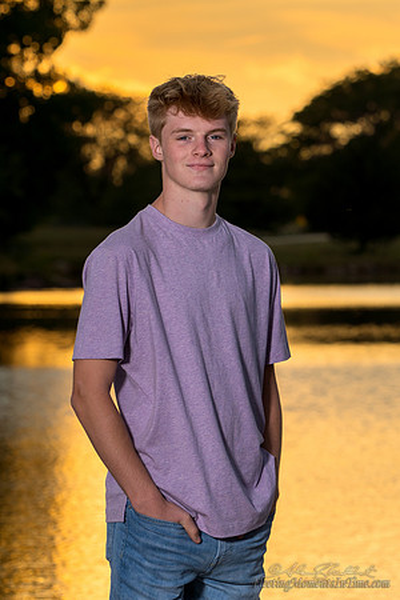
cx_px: 200
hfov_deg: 9.1
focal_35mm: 150
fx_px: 2500
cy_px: 300
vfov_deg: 13.7
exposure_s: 1/250
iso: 100
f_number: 7.1
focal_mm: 150
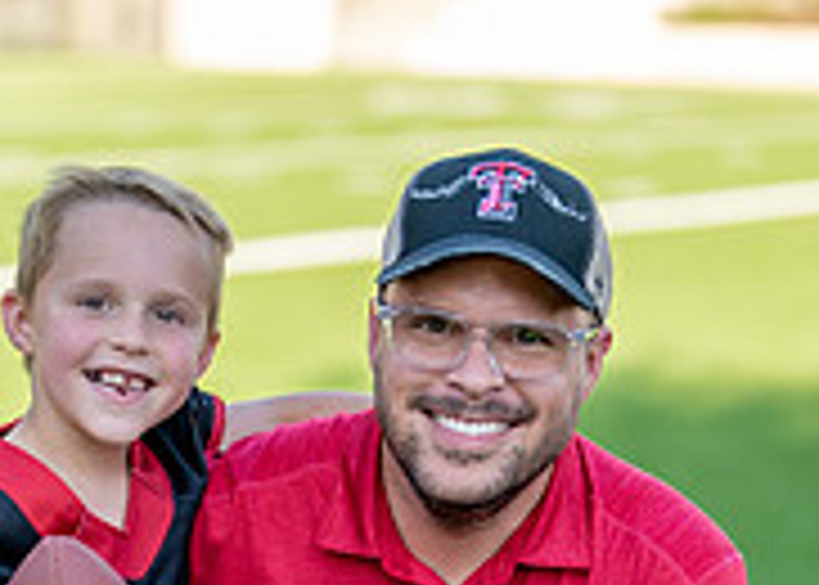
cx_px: 356
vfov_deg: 8.4
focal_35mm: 167
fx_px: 3884
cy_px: 891
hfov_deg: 12.0
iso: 100
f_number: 1.2
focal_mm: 50
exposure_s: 1/1250
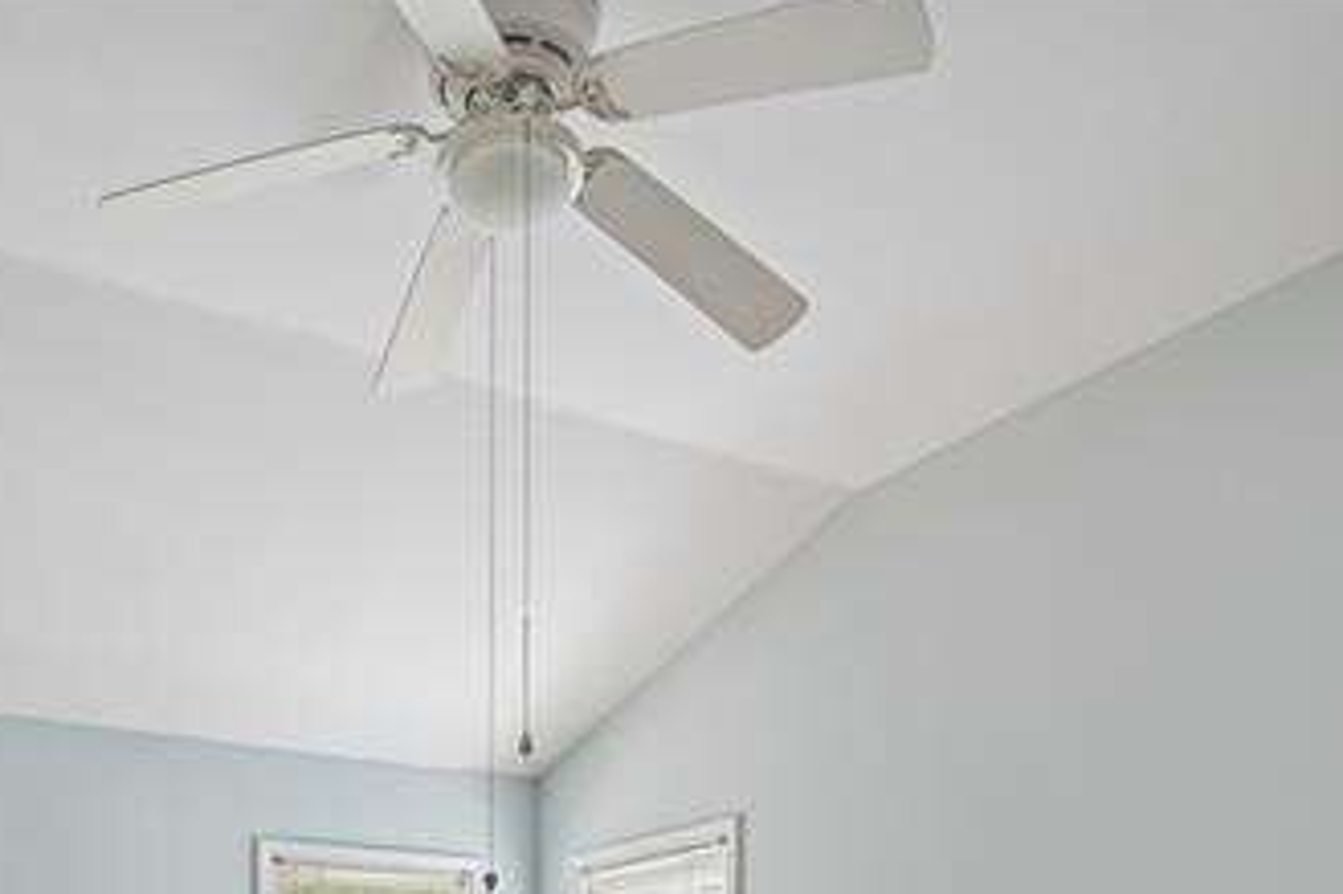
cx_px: 429
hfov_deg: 54.5
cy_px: 1067
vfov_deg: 32.3
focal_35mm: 34
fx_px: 1268
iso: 320
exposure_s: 1/4
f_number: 8
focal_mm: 14
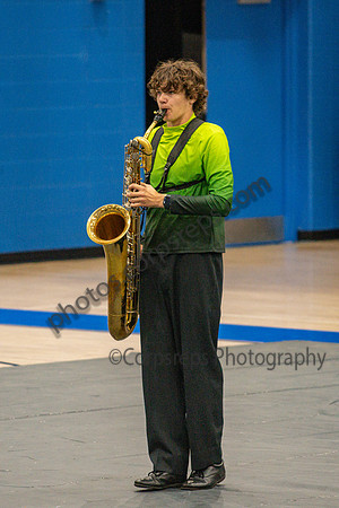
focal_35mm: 315
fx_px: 4452
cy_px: 260
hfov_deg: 4.4
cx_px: 147
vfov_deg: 6.5
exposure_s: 1/500
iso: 6400
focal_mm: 190
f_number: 4
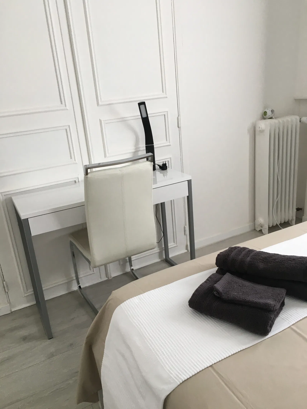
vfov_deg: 61.7
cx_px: 154
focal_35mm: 29
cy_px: 204
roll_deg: +4.9
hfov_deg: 48.2
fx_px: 343
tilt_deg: -19.2
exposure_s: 1/33
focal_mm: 4.15
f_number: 2.2
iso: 40
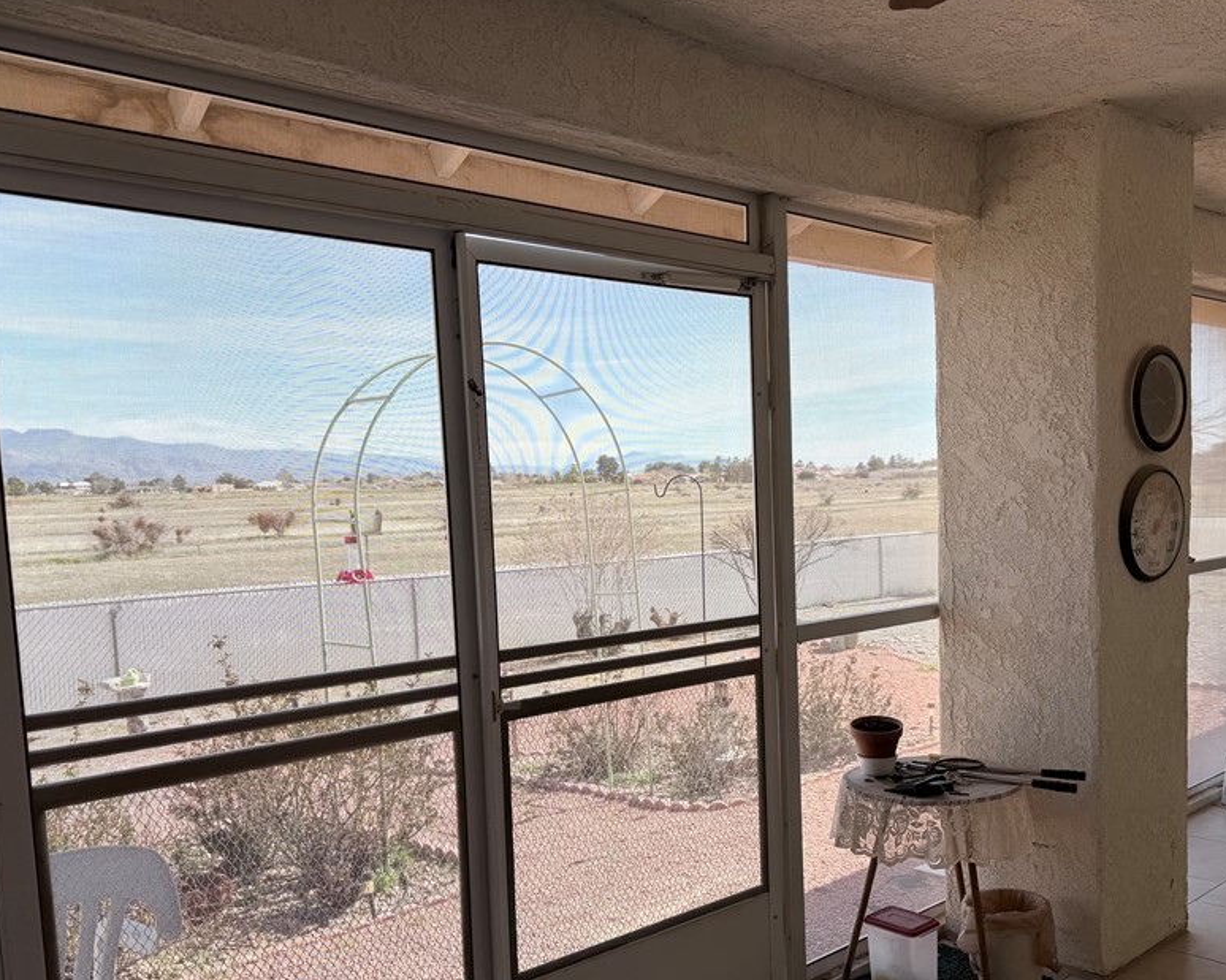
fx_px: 1125
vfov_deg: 46.8
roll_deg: +2.0
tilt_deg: -5.3
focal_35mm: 31
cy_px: 587
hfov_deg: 56.6
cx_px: 752
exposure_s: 1/955
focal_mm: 6.76
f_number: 1.78
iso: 80
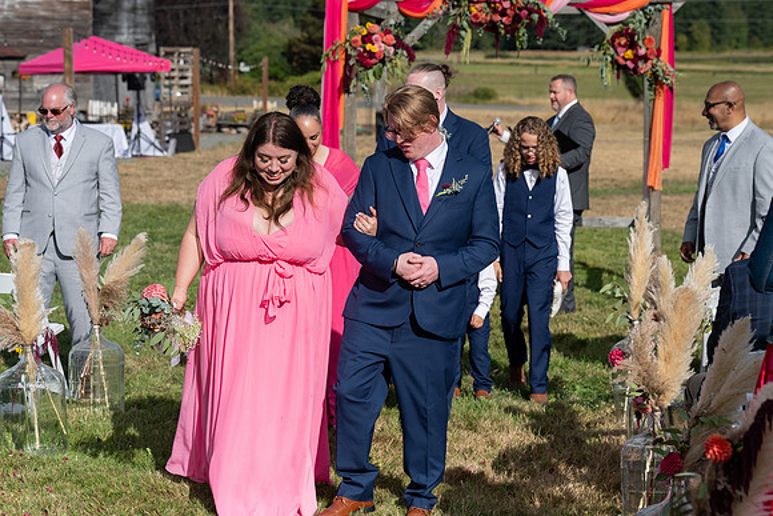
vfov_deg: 17.5
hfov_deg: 26.0
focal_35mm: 78
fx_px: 1675
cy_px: 258
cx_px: 386
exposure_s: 1/5000
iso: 400
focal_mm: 78
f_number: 5
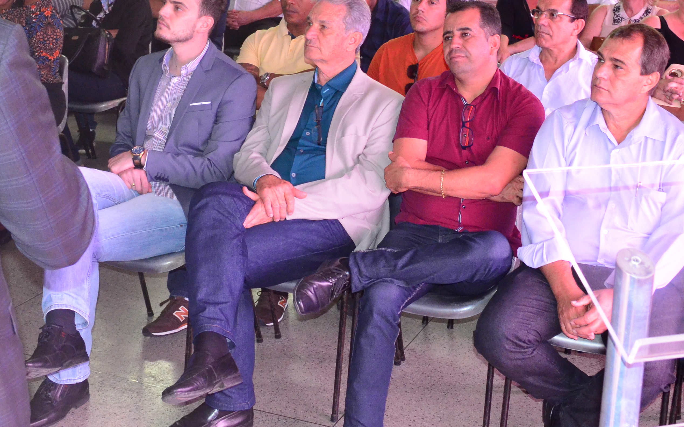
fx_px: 1212
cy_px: 99
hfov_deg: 31.5
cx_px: 340
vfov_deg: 19.8
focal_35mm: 65
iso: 2000
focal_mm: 22
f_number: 5.6
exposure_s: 1/60
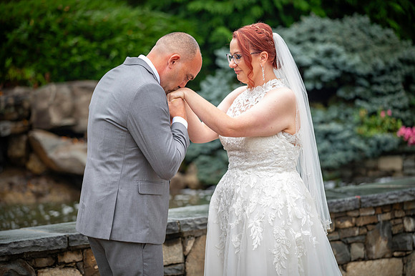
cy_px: 138
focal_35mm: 125
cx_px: 208
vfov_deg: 11.0
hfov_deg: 16.4
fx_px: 1440
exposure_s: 1/125
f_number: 2.8
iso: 100
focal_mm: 125
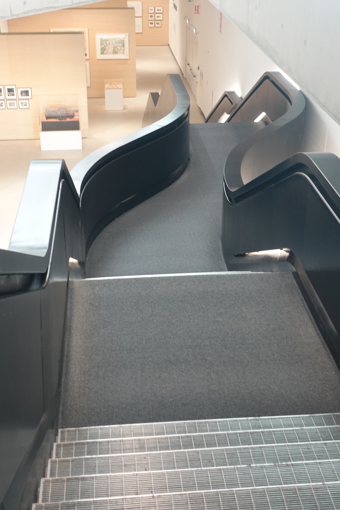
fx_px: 694
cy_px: 255
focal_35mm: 49
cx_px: 170
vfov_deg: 40.3
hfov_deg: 27.5
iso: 800
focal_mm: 17.9
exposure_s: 1/30
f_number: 2.8
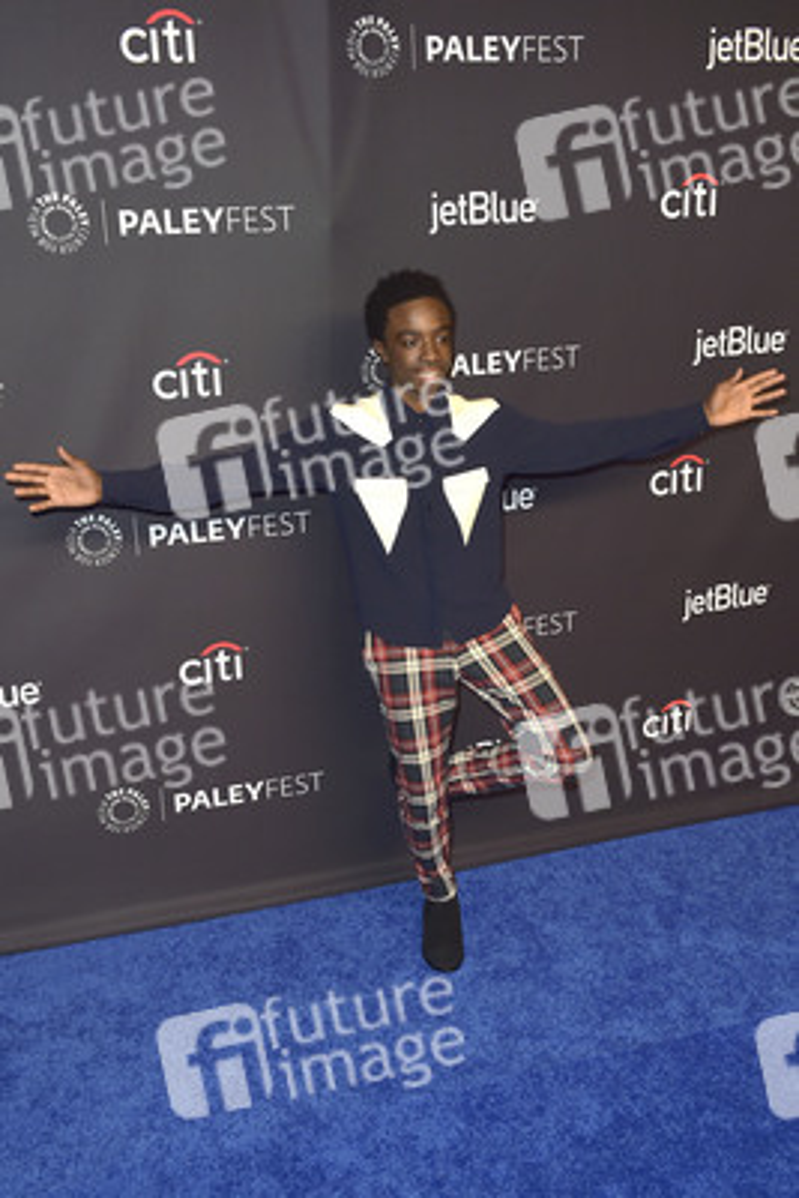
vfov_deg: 55.8
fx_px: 1131
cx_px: 400
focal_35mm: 34
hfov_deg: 38.9
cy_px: 599
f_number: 6.3
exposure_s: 1/250
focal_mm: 34
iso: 250
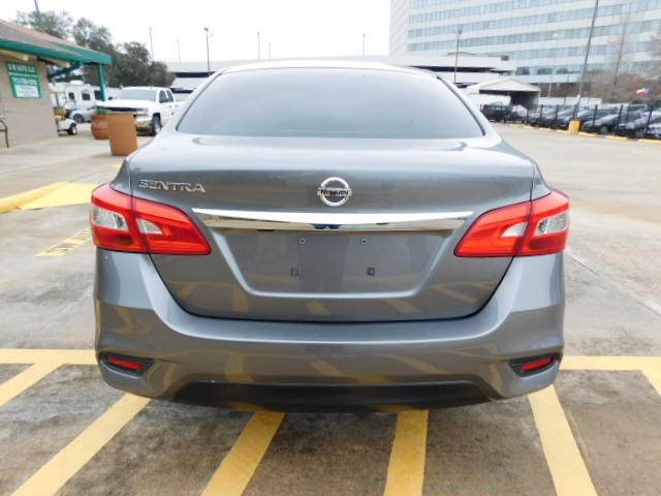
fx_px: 439
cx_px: 330
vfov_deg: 58.9
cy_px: 248
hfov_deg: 73.9
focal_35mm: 23
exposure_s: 1/160
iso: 125
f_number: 3
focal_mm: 4
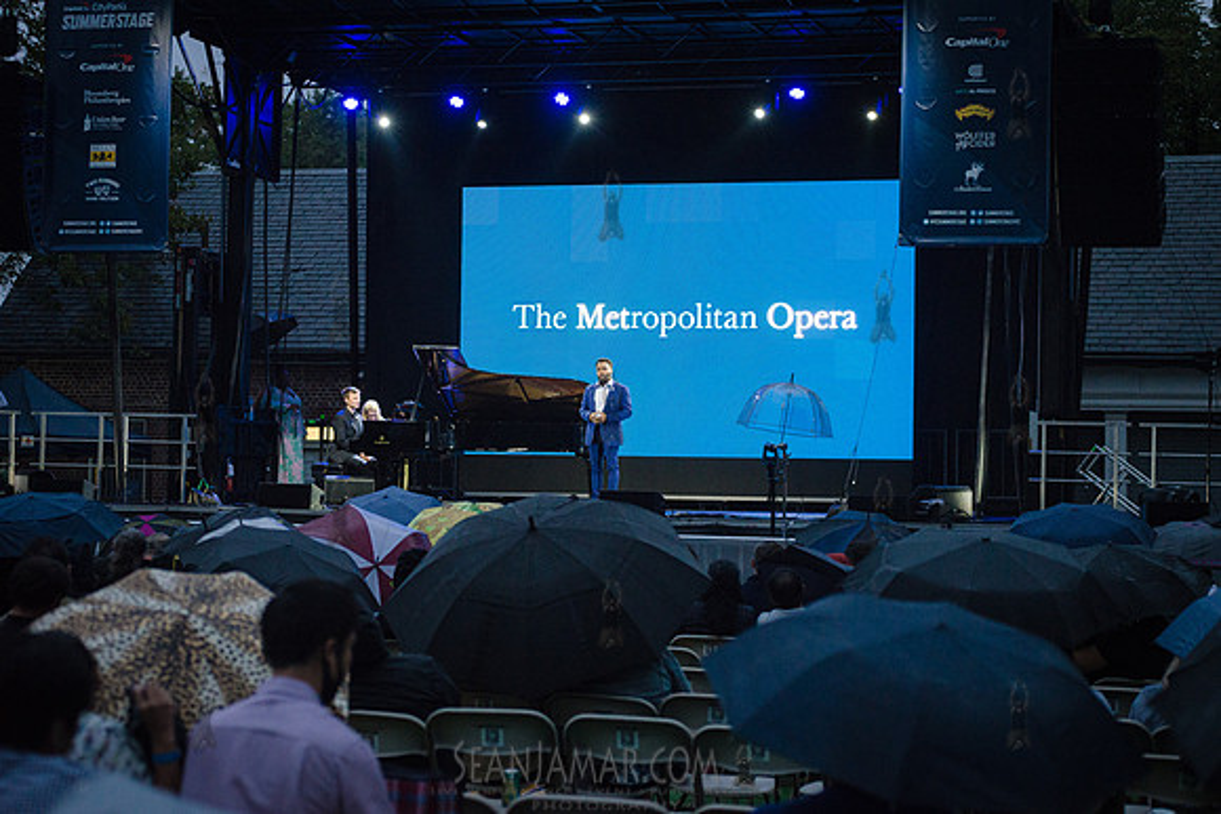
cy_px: 407
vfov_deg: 17.1
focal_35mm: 80
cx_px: 610
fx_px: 2714
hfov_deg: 25.4
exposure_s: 1/250
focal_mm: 80
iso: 2500
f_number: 4.5
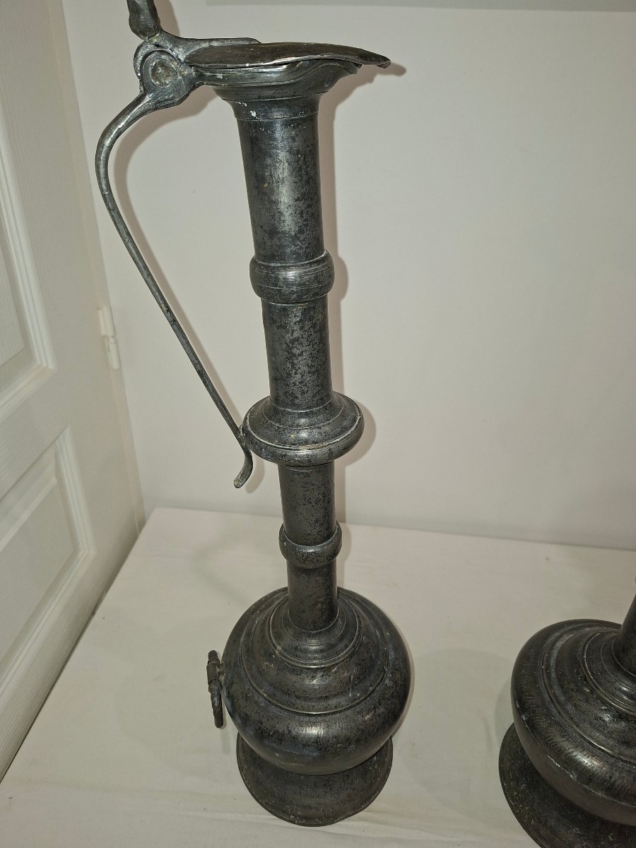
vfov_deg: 73.9
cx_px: 318
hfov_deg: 58.9
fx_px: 563
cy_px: 424
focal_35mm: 23
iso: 200
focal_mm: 5.54
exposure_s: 1/120
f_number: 1.8
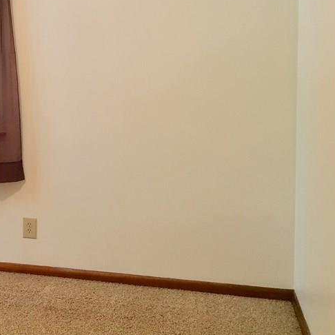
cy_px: 122
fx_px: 591
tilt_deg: -2.0
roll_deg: -0.3
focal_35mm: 54
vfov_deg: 31.5
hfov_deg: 29.4
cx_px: -8
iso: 40
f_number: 2.2
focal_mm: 4.15
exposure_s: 1/15
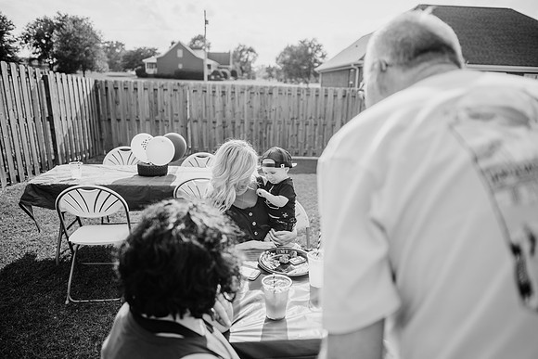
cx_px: 269
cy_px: 180
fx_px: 359
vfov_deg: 53.2
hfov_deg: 73.7
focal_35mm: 24
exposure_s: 1/2500
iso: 100
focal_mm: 24
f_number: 2.2
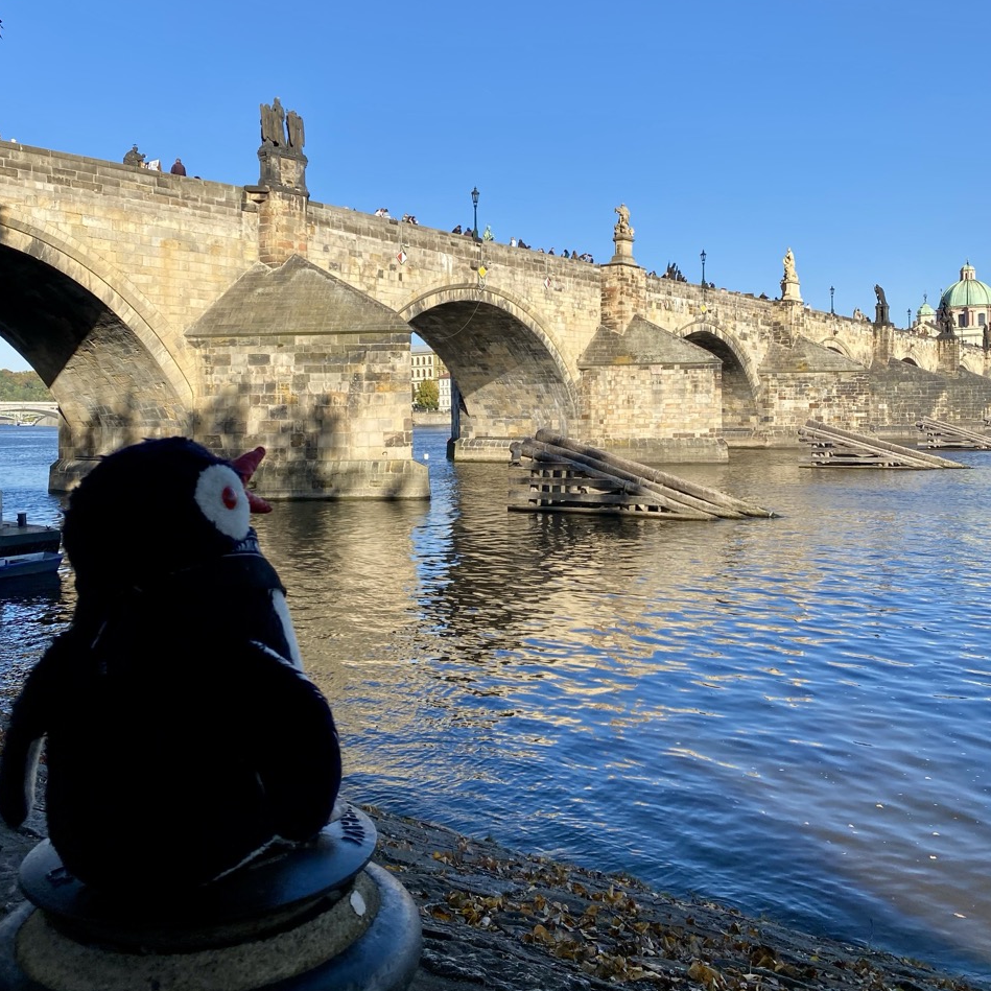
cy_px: 404
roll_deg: +1.3
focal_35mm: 31
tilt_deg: +0.6
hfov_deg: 52.5
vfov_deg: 52.2
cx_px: 491
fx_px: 1004
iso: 32
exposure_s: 1/2268
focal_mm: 4.25
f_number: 1.8
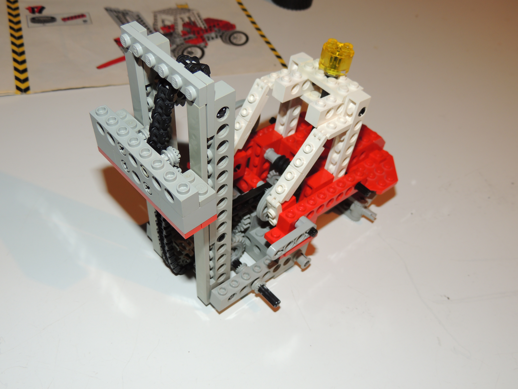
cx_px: 259
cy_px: 194
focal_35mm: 35
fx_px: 524
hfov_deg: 52.6
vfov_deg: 40.7
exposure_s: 1/30
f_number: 3.3
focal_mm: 6.2
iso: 100
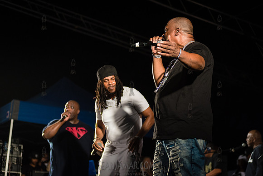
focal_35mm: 80
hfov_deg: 25.4
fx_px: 585
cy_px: 88
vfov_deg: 17.1
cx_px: 132
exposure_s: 1/1000
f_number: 2.8
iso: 1600
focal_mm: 80
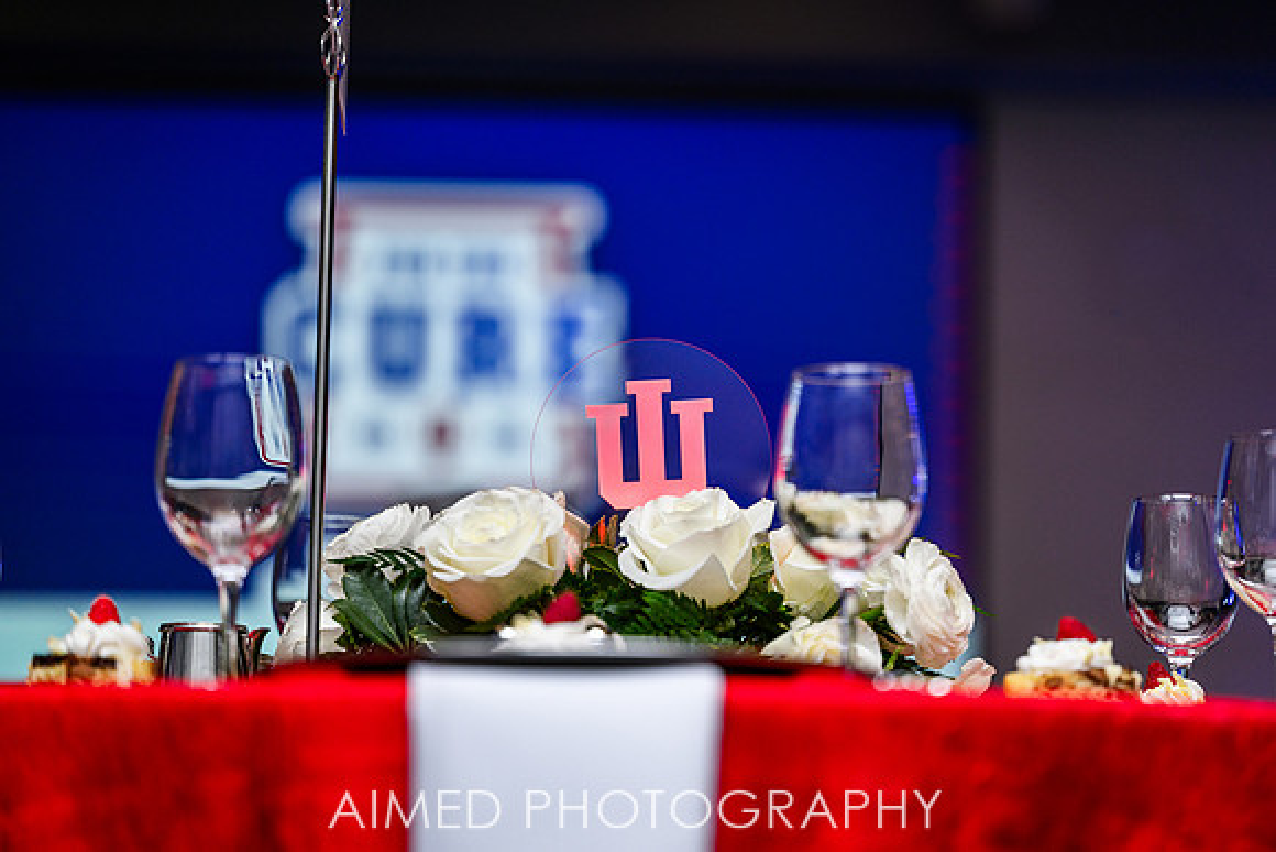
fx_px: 4471
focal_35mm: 126
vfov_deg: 10.9
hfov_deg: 16.2
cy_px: 418
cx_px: 740
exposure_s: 1/200
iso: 320
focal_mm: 105
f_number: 2.8
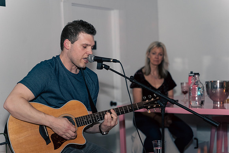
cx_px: 114
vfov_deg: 18.2
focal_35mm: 75
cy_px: 76
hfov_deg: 27.0
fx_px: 477
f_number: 2.8
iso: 4000
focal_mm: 75
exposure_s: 1/160
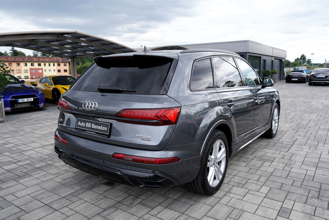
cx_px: 164
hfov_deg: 65.5
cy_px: 110
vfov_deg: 46.4
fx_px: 256
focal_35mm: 28
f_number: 5.6
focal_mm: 28
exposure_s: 1/125
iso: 100
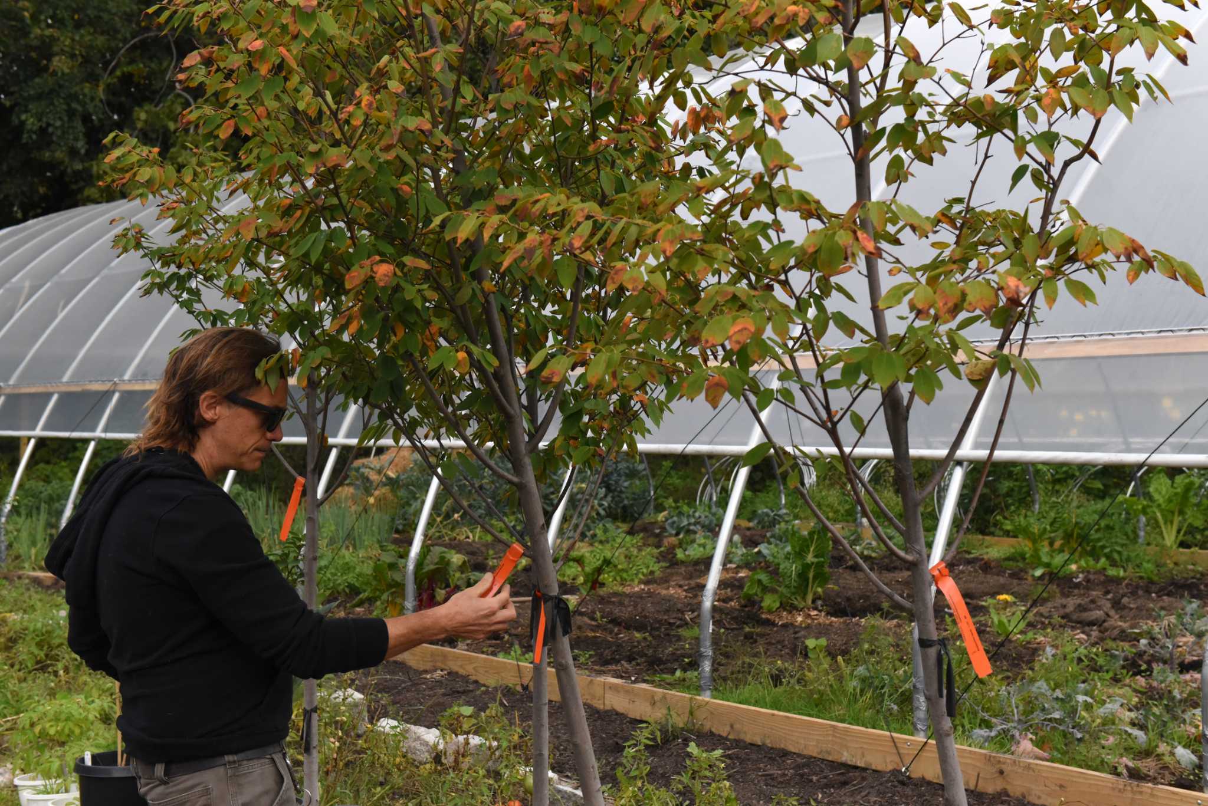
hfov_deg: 35.6
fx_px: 1880
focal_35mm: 56
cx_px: 604
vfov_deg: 24.2
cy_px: 403
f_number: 9
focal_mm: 56
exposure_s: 1/3200
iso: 3200
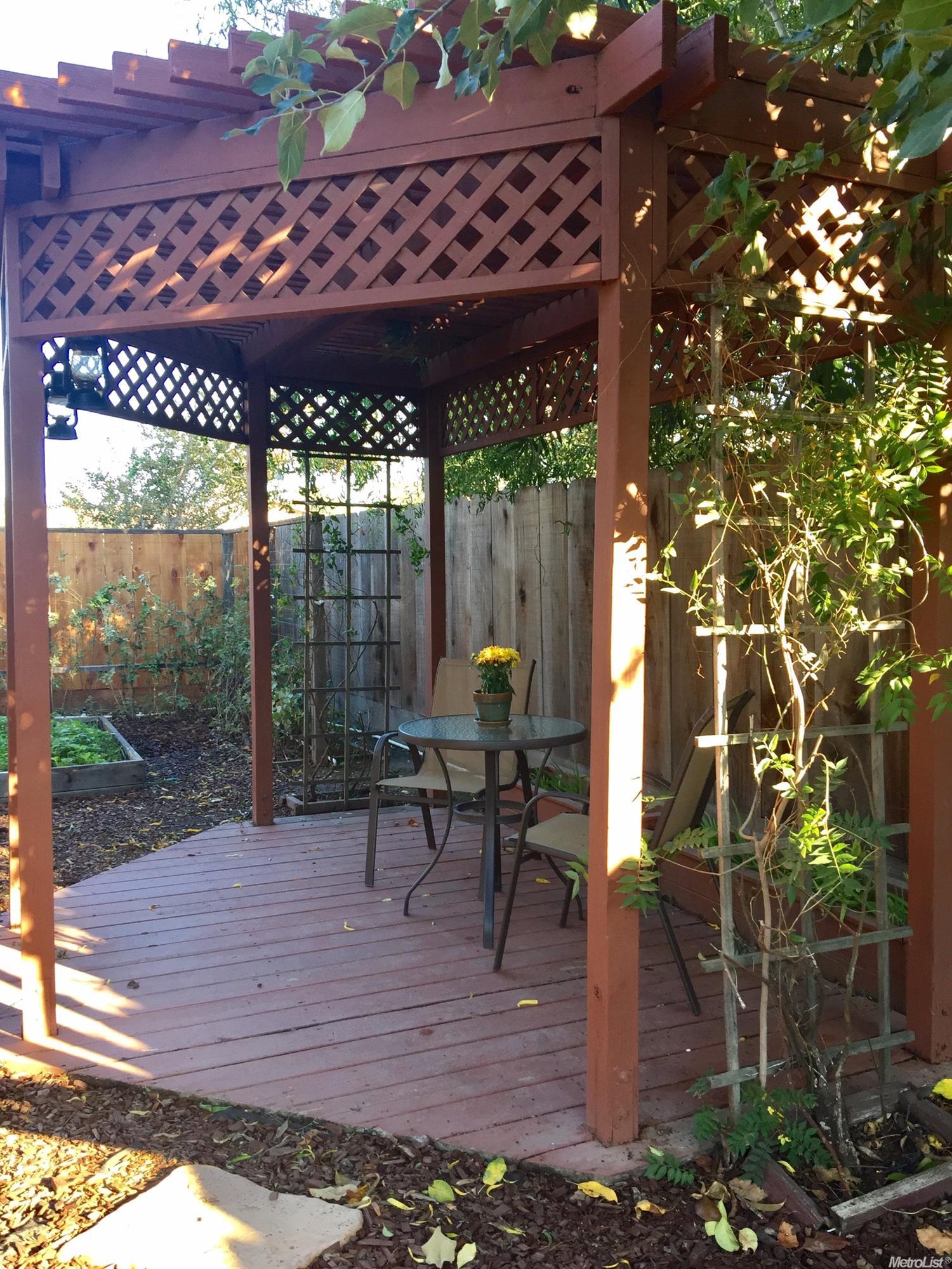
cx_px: 476
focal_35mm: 29
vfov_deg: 61.7
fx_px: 1063
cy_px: 634
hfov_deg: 48.2
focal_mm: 4.15
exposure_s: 1/120
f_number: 2.2
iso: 50
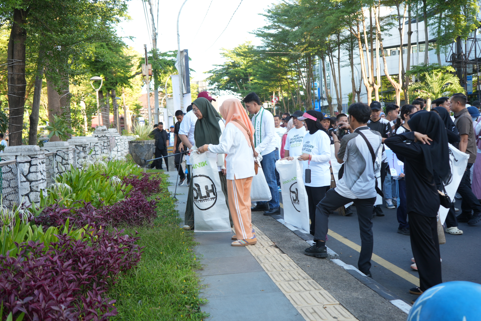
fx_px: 468
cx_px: 240
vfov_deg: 37.9
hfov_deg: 54.4
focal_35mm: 35
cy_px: 160
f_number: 4
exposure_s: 1/200
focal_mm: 35
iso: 320
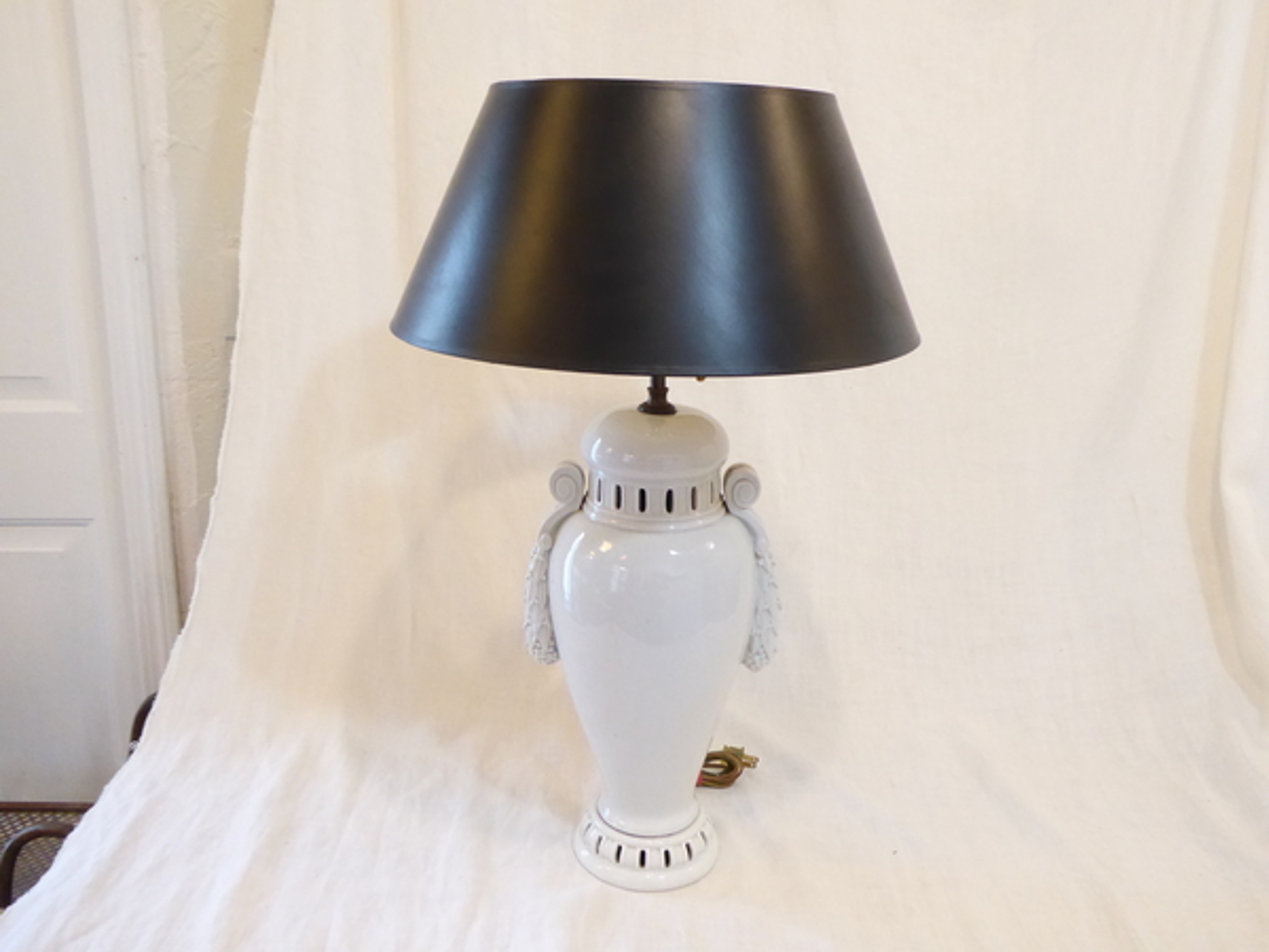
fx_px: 1173
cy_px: 476
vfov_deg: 44.2
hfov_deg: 56.8
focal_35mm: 32
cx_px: 634
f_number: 3.5
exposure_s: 1/40
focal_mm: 5.4
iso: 800
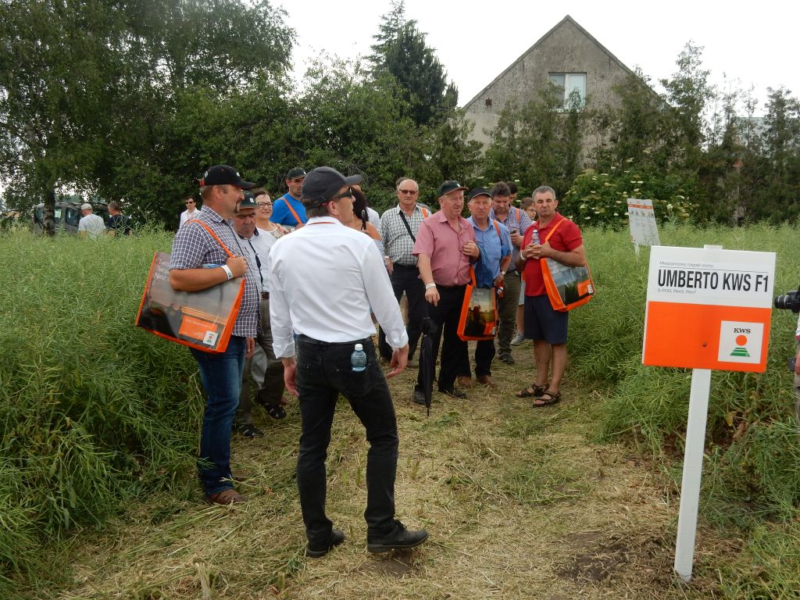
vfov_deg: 39.7
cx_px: 400
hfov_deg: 51.4
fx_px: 832
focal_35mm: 36
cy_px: 300
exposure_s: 1/320
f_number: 4
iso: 125
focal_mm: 6.4
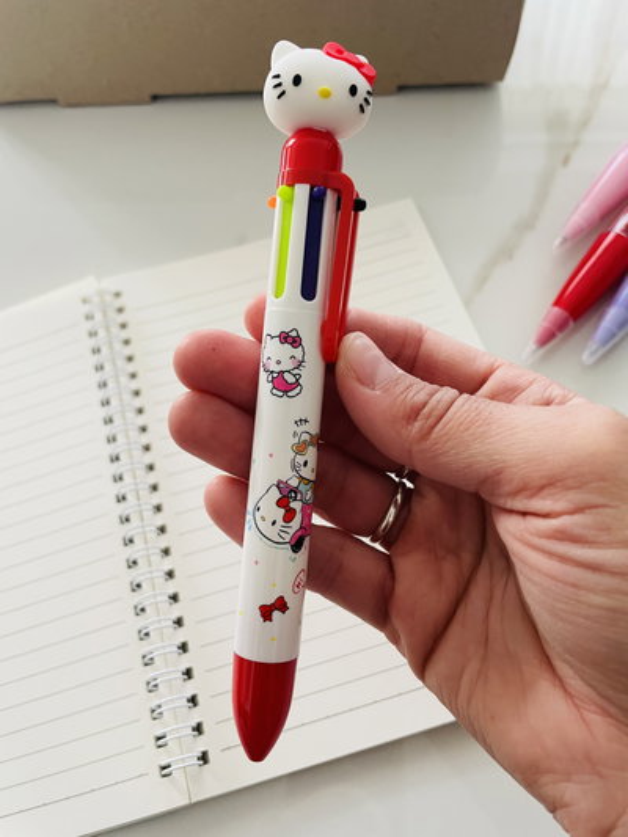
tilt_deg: -63.1
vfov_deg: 67.3
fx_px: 629
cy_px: 418
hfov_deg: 53.1
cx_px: 314
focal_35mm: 26
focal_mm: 4.2
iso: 125
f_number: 1.6
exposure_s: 1/97
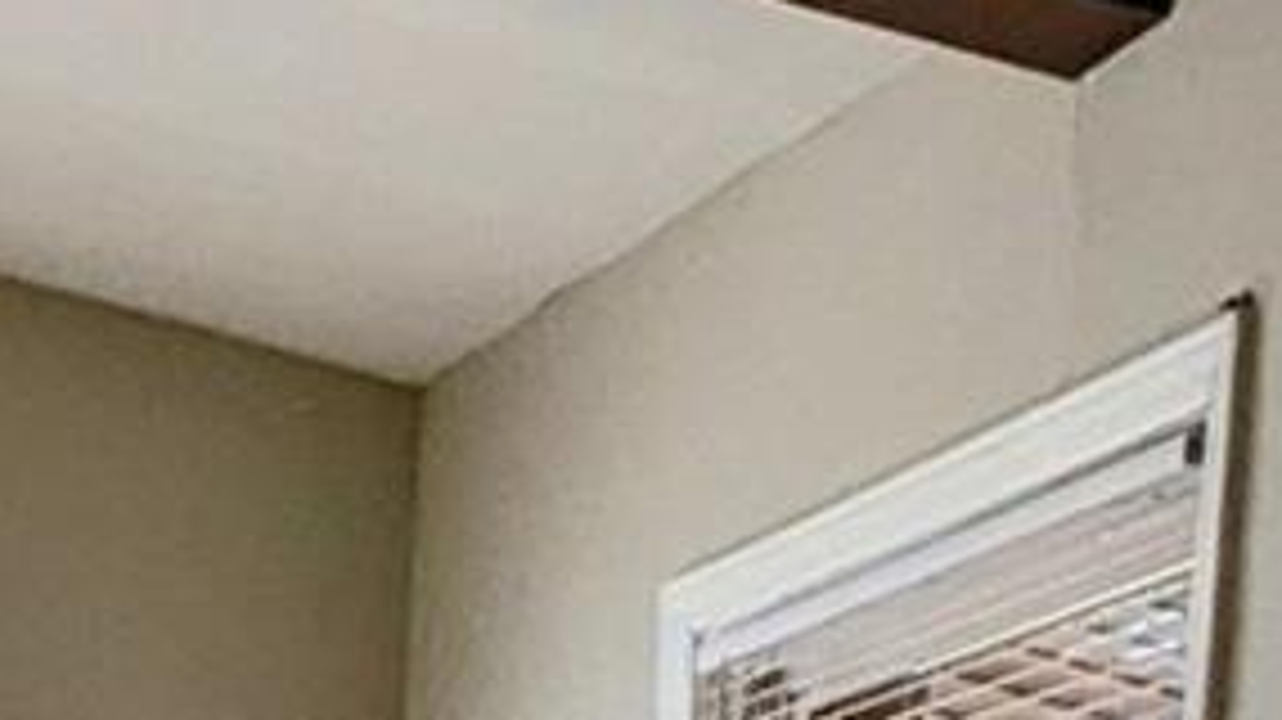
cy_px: 2192
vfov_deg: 8.2
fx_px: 4247
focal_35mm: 125
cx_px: -1102
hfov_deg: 14.8
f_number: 2.2
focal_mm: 2.35
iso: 50
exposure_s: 1/743
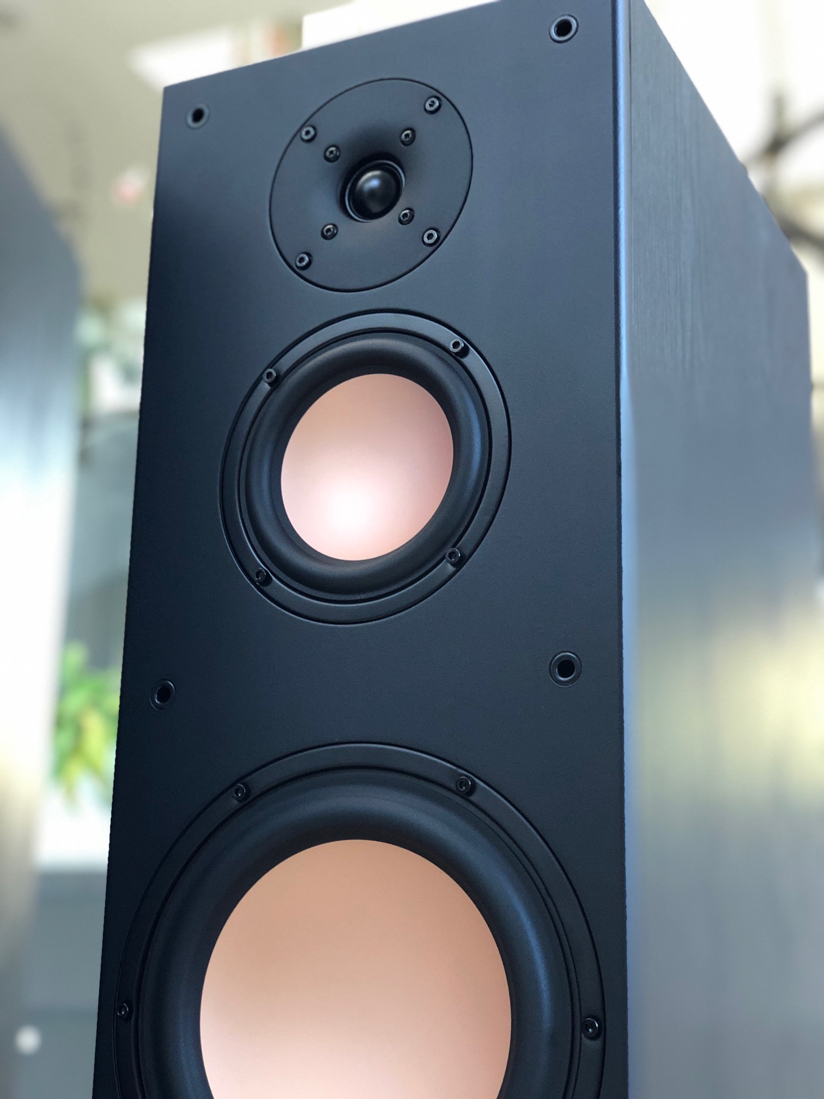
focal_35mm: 52
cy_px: 550
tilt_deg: +15.7
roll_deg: -2.2
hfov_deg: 28.0
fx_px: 1650
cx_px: 412
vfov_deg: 36.8
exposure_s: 1/17
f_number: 2.4
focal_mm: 6
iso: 160
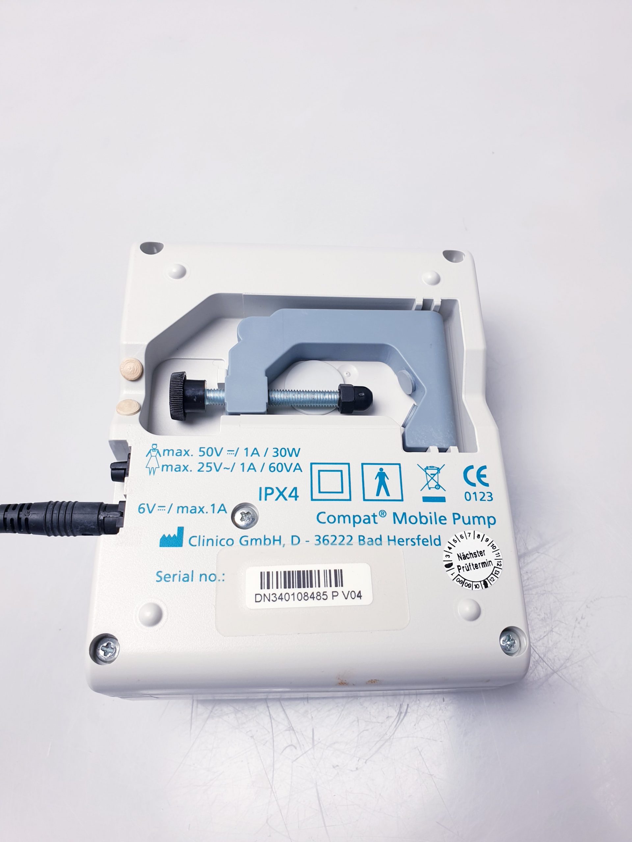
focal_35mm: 26
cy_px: 421
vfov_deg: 67.3
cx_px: 316
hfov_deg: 53.1
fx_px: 633
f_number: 2.4
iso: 64
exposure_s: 1/100
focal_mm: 4.3
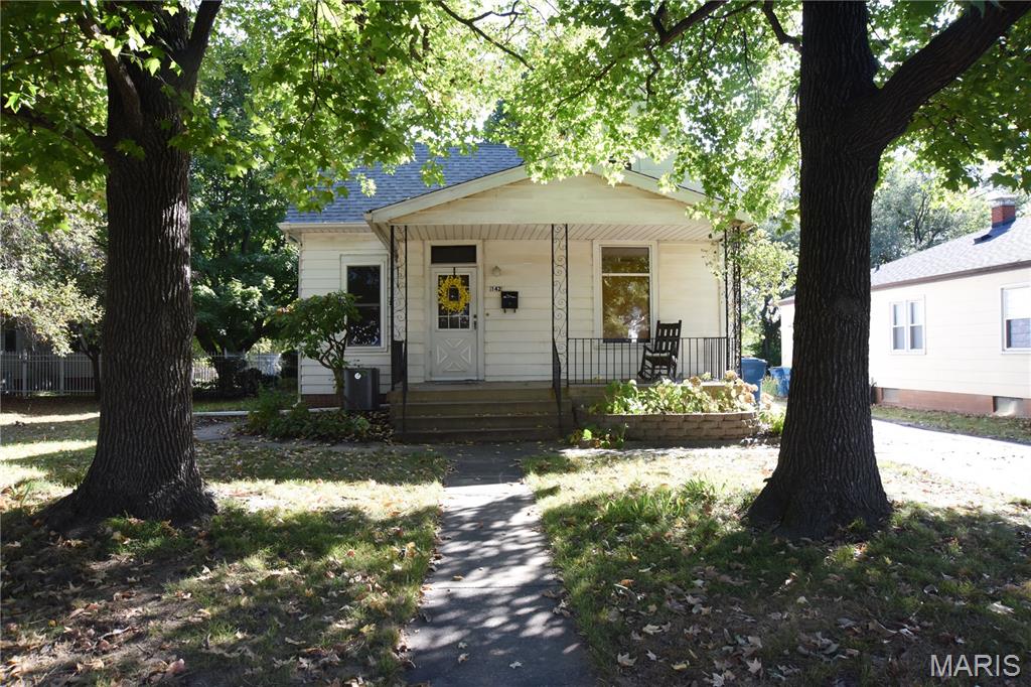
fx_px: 687
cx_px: 516
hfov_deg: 73.8
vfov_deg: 53.1
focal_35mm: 24
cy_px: 344
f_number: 9
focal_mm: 24
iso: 2000
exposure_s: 1/320
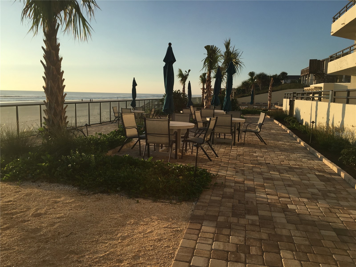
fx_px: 298
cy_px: 134
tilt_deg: -8.5
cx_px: 178
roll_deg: -1.9
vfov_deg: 48.2
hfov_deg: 61.7
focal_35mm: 29
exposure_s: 1/1538
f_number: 2.2
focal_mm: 4.15
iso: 25
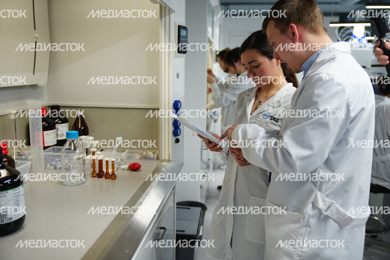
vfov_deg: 38.9
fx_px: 368
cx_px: 195
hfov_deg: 55.8
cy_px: 130
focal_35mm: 34
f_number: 2.8
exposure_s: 1/400
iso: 1250
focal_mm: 34
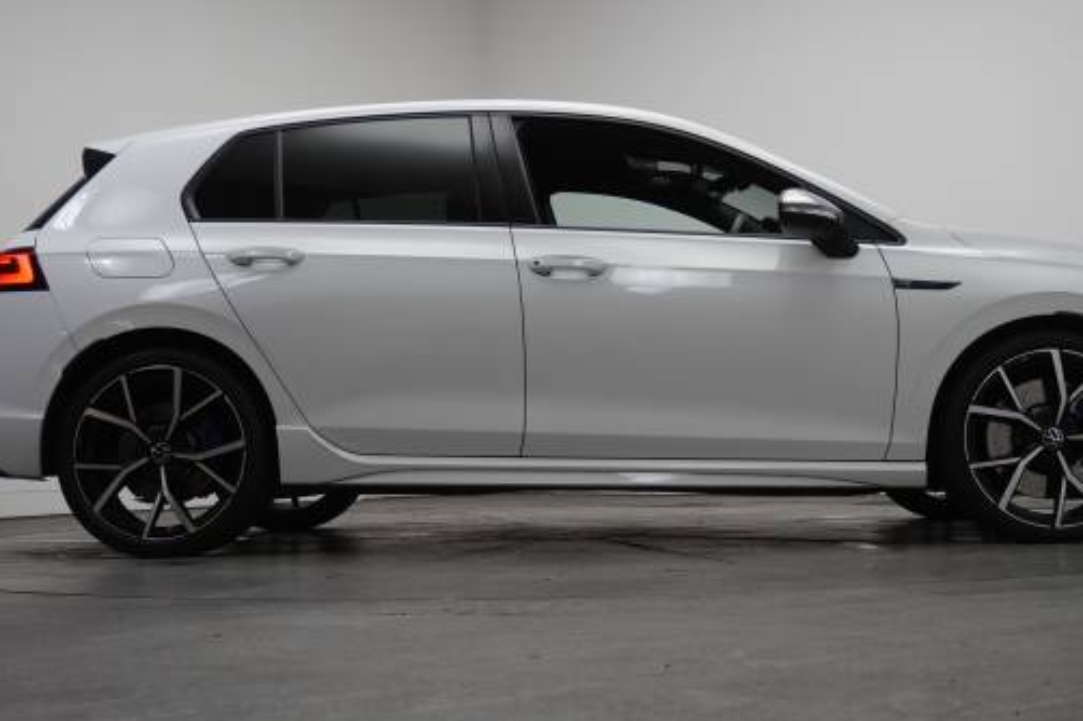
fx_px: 1552
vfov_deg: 26.1
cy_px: 348
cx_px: 602
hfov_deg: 38.4
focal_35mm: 52
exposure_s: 1/200
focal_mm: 27
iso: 800
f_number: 4.5
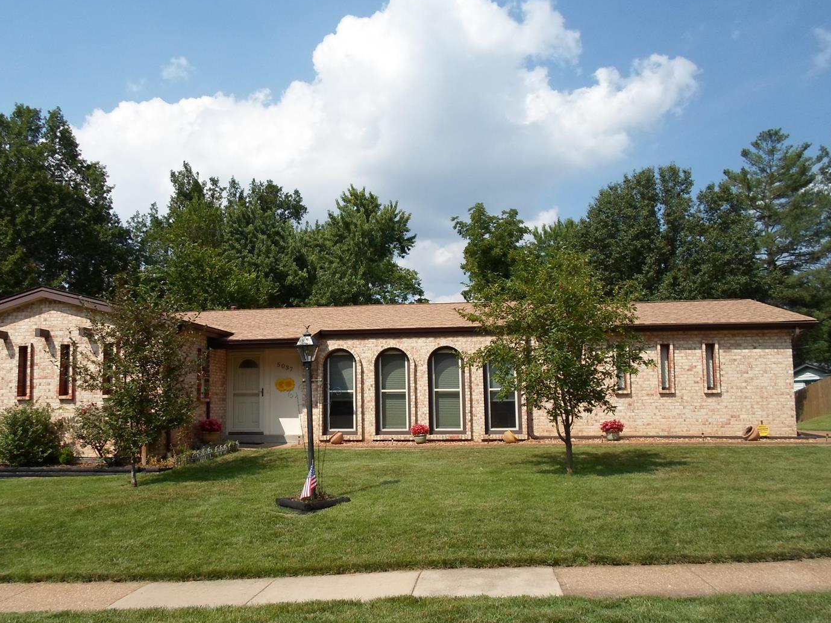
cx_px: 381
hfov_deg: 61.6
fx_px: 696
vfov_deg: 48.2
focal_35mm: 29
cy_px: 333
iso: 80
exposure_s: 1/1500
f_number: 2.5
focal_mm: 4.5
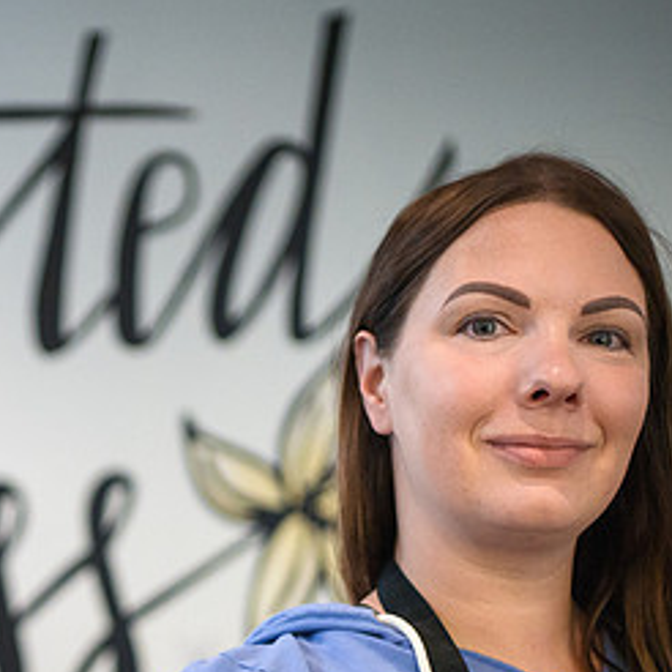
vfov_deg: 21.7
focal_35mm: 79
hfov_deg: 21.1
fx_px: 1735
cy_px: 527
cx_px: -6
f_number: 1.8
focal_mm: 35
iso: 3200
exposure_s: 1/800
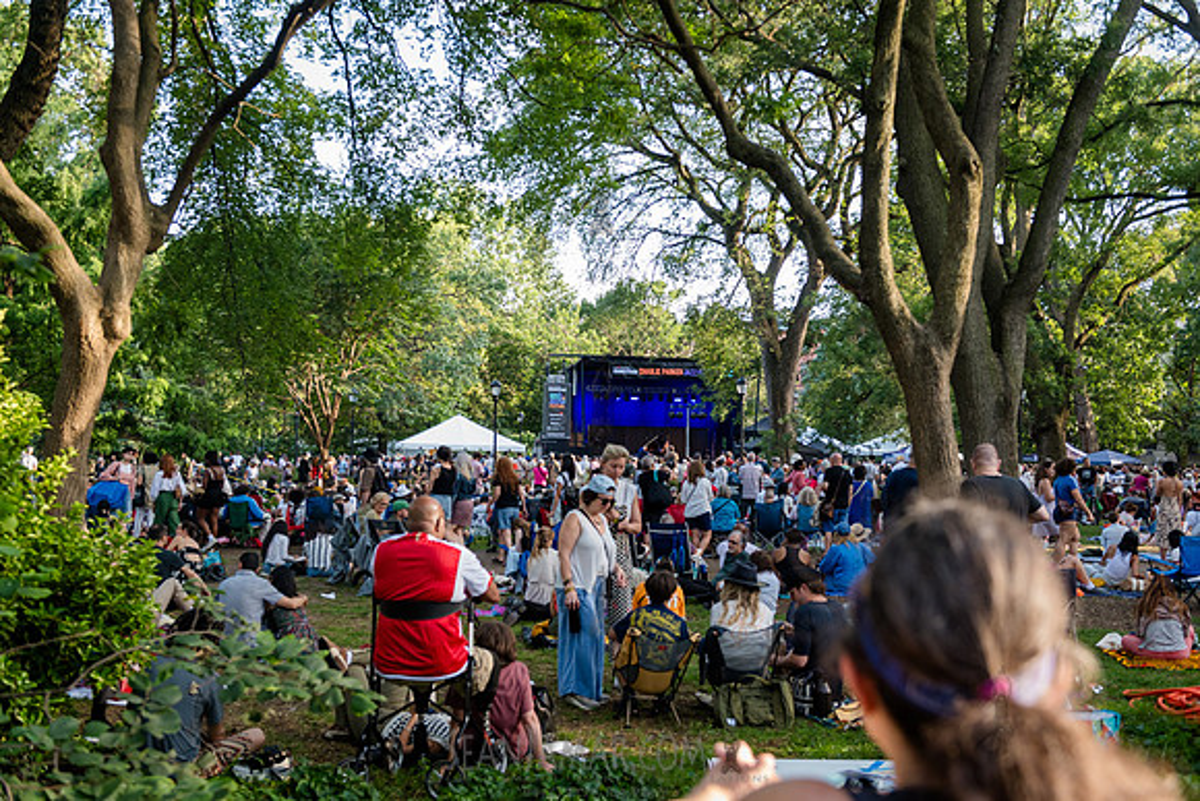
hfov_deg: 50.6
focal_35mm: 38
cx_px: 600
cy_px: 400
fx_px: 1268
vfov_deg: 35.0
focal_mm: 38
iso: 800
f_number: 3.5
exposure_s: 1/320
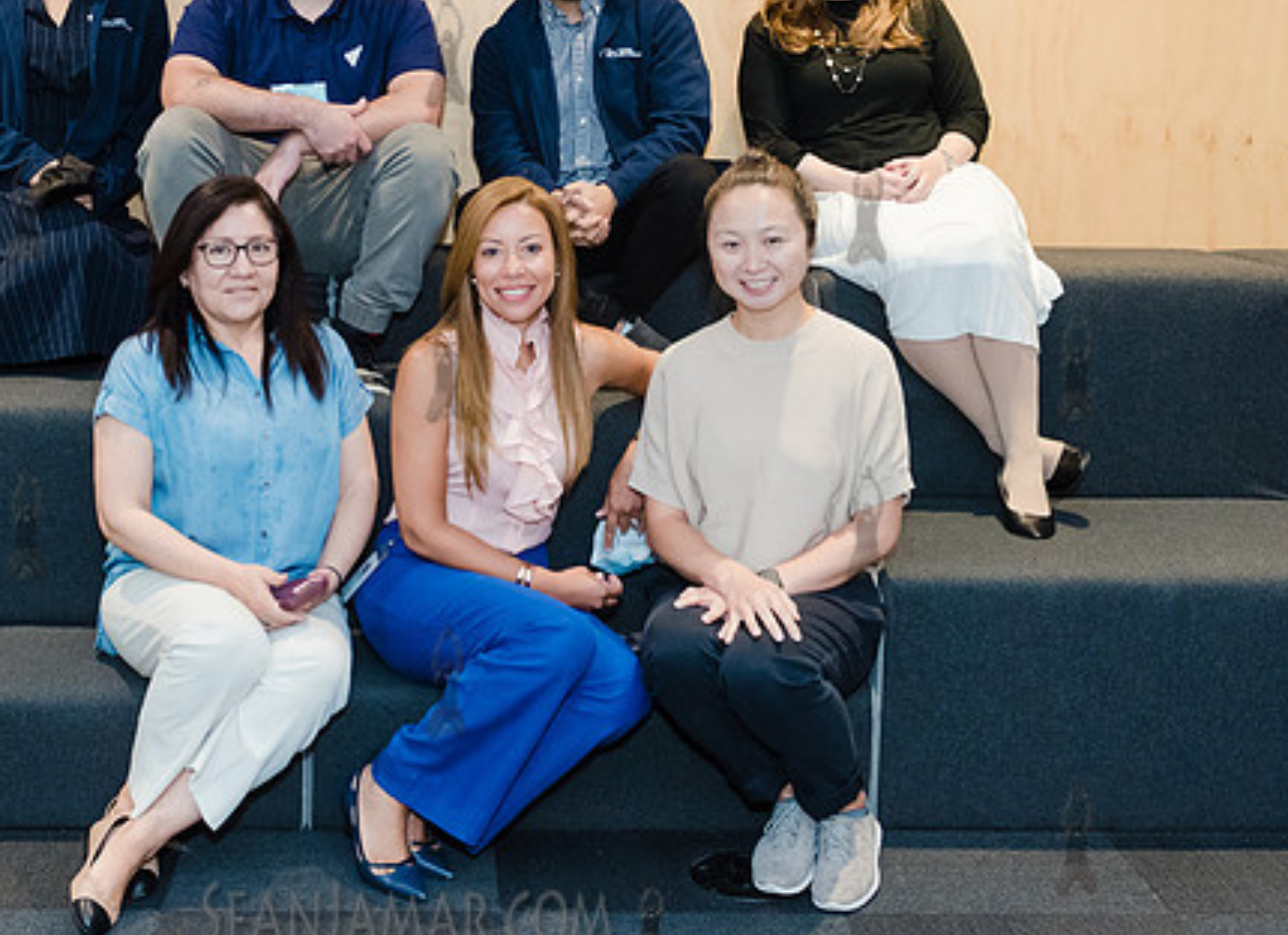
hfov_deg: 38.2
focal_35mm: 50
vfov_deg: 28.2
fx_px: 1839
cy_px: 271
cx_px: 437
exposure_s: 1/250
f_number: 4.5
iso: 2500
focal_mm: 29
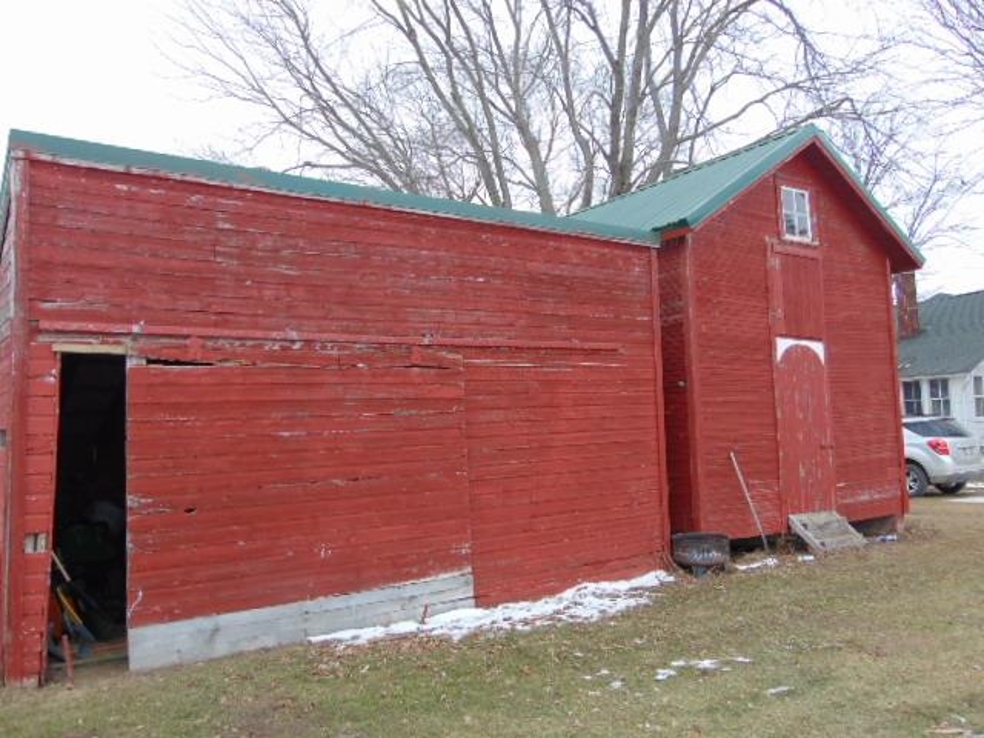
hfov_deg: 60.0
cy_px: 369
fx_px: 853
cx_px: 492
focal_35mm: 30
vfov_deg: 46.8
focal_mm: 5.4
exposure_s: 1/200
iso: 80
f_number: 3.1
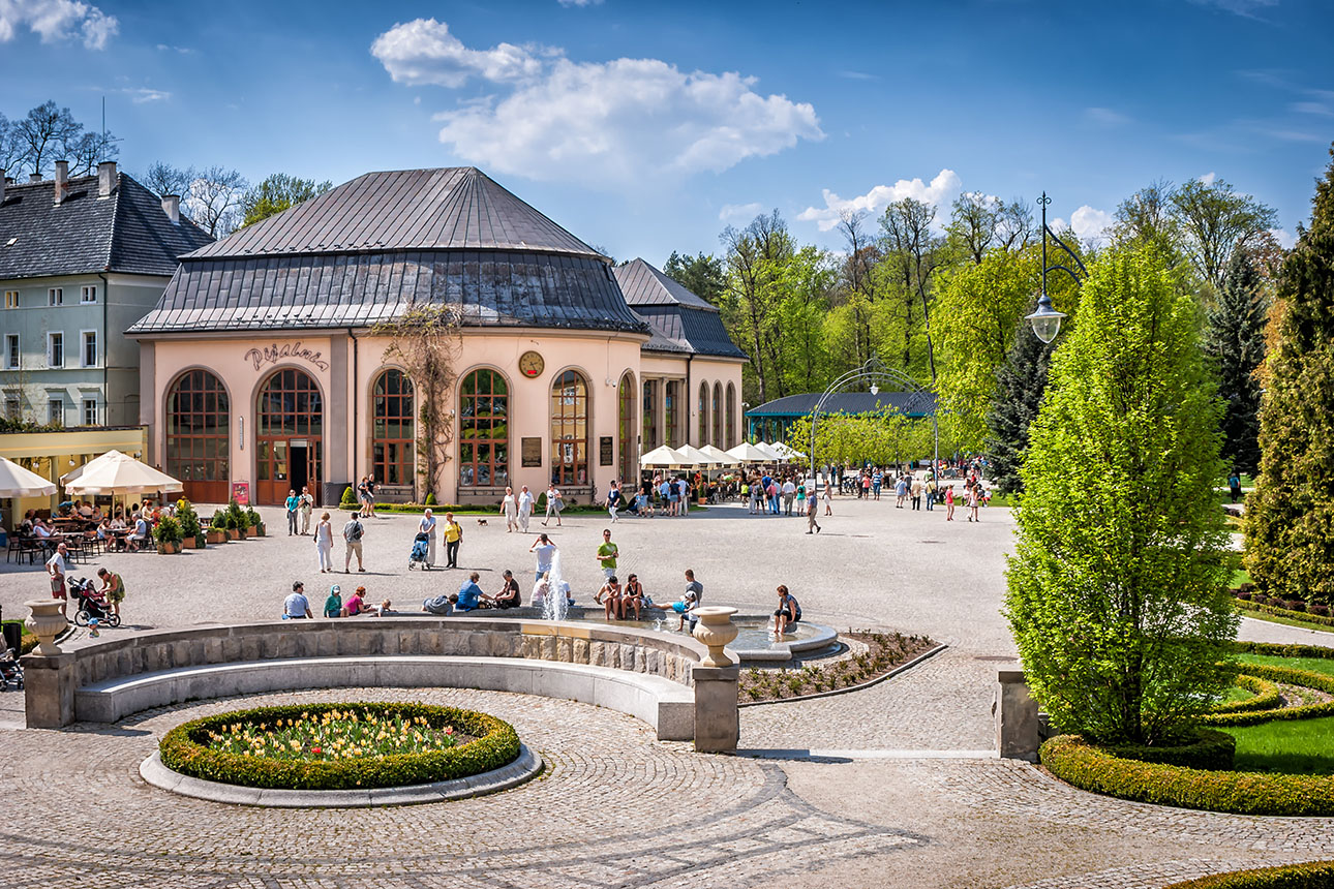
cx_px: 667
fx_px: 1667
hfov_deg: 43.6
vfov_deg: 29.9
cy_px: 444
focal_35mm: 45
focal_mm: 30
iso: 100
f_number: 10
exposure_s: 1/200
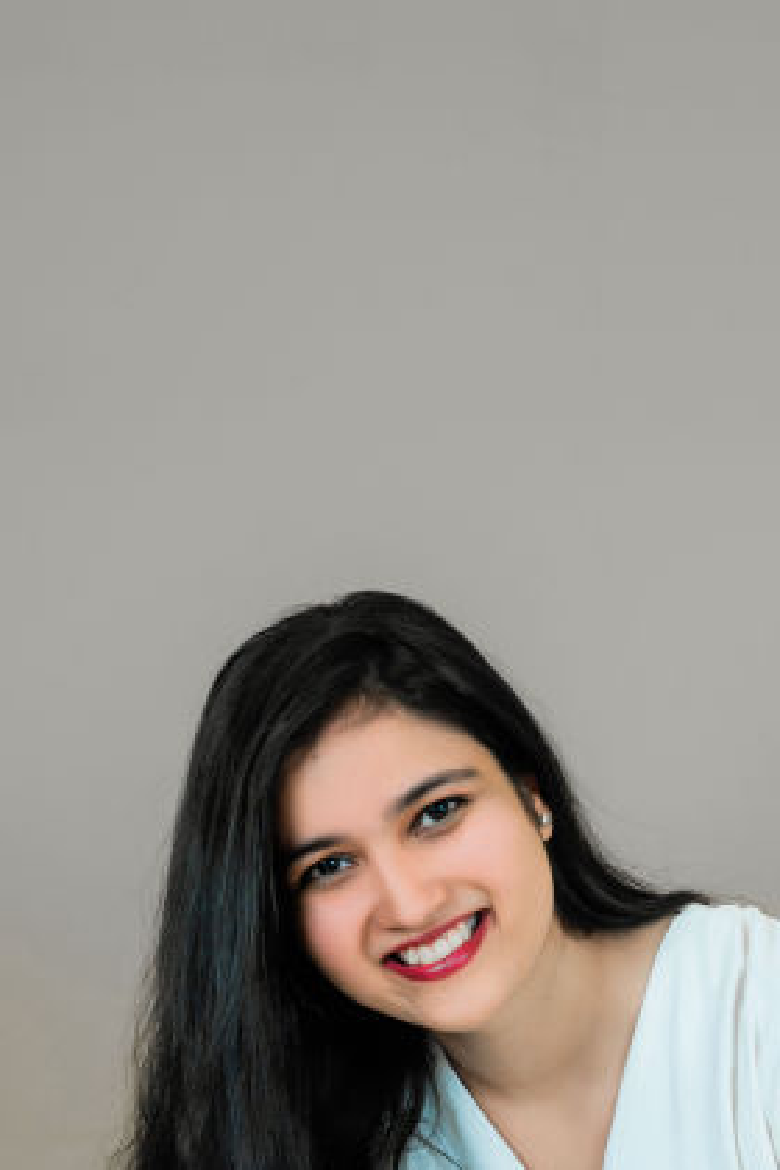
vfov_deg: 21.9
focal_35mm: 91
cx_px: 652
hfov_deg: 14.9
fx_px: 2957
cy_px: 1042
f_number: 7.1
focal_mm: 34
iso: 125
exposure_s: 1/125
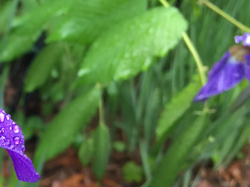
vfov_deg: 19.5
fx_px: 534
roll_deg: -0.5
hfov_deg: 23.9
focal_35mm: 74
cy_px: 167
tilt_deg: -35.9
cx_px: -51
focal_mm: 4.15
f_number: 2.2
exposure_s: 1/30
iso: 100
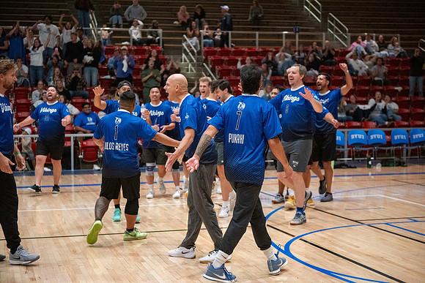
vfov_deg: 20.6
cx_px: 212
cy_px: 142
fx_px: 779
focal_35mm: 66
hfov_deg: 30.5
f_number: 2.8
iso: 6400
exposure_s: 1/640
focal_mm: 66
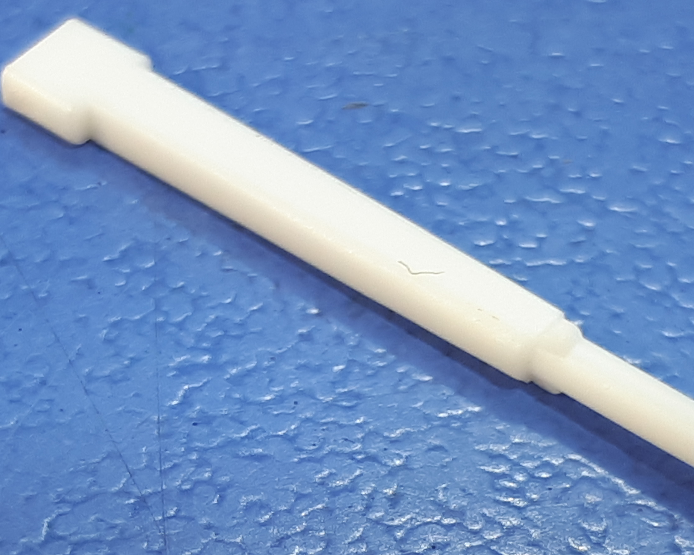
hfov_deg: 34.1
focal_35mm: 55
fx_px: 1130
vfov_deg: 27.6
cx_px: 289
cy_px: 264
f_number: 1.9
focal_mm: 3.6
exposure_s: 1/33
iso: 50
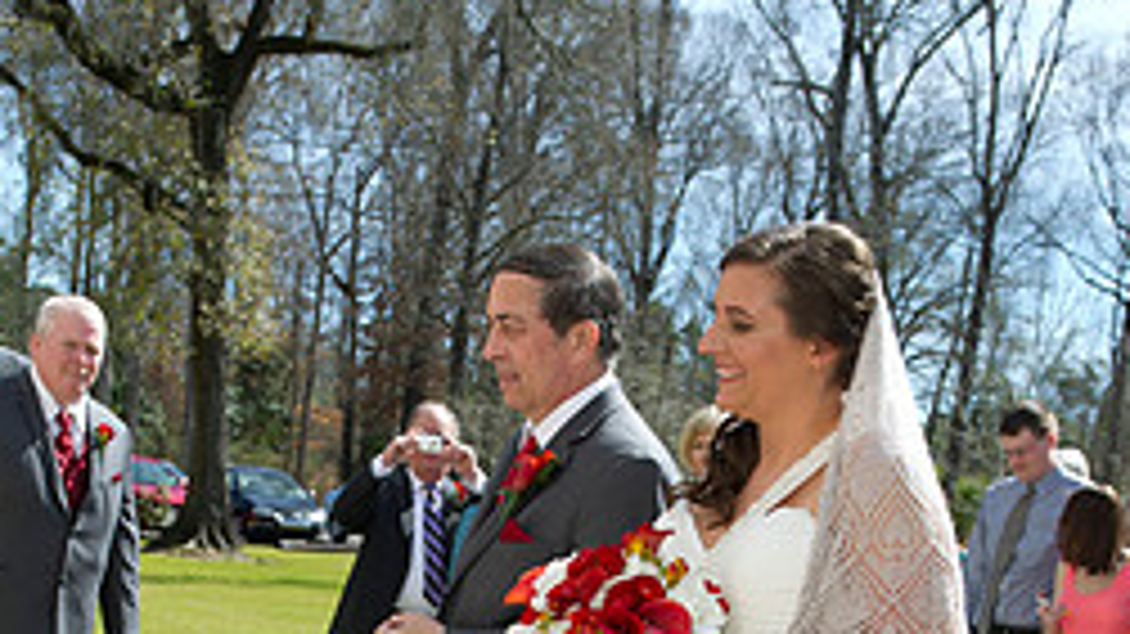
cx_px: 446
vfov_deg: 15.6
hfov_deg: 28.2
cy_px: 733
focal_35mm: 75
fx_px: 2247
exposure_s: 1/400
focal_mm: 31
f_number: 5.6
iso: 100
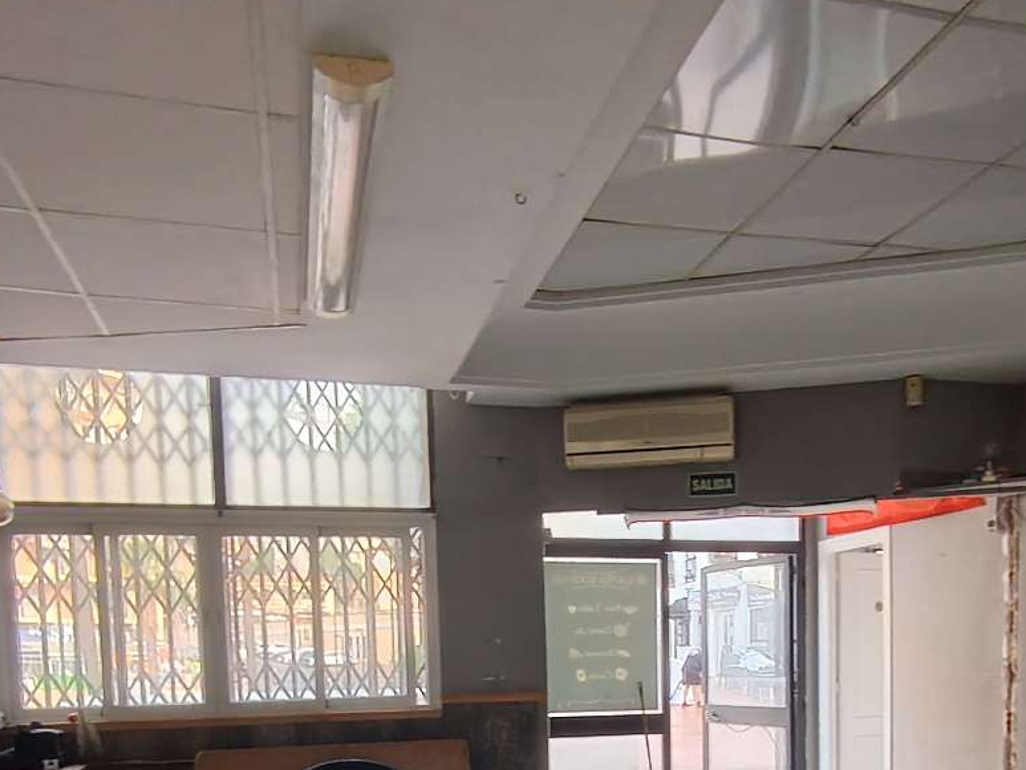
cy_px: 712
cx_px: 553
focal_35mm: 33
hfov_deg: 55.3
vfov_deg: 39.4
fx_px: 978
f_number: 2.2
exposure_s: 1/50
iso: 447
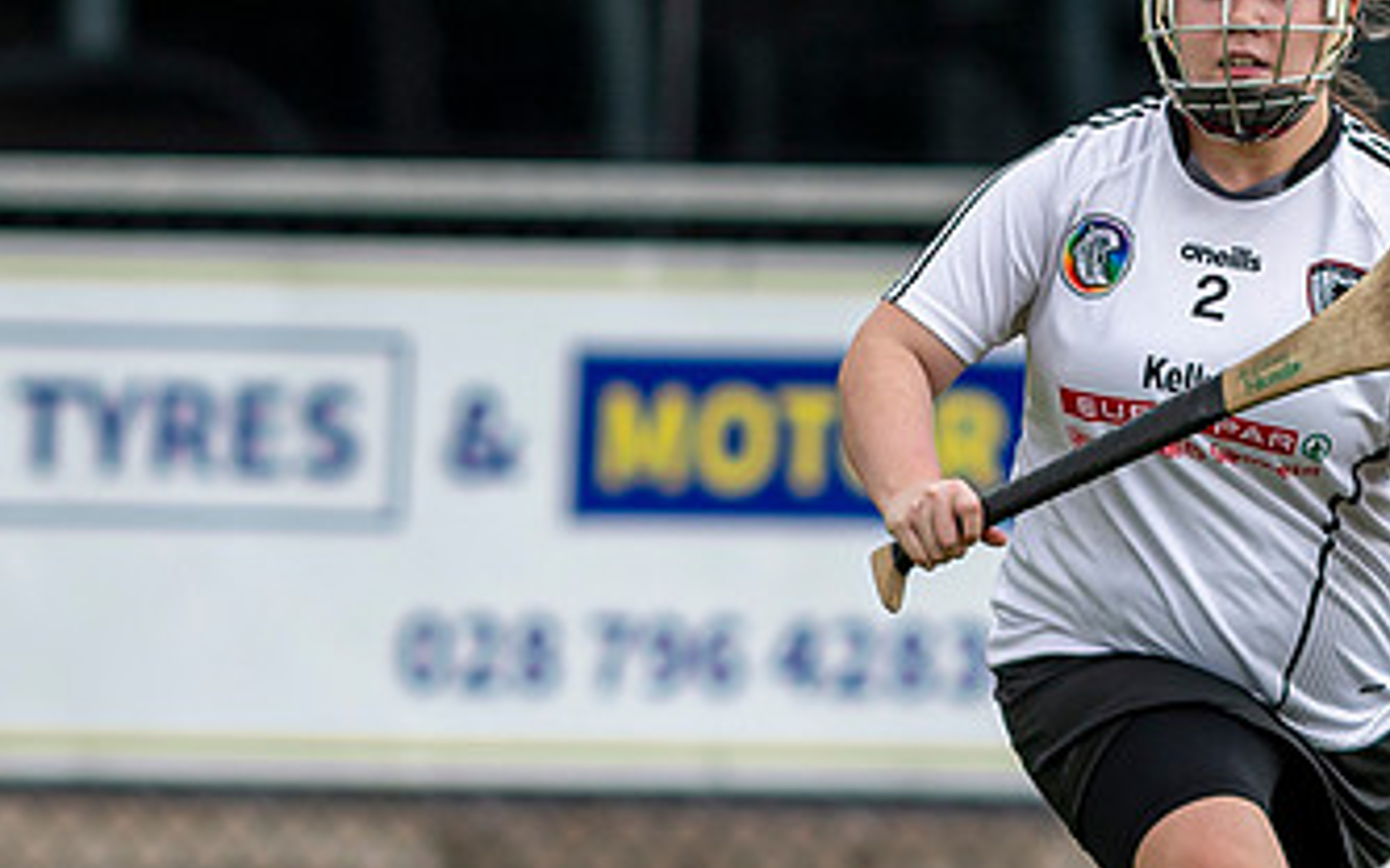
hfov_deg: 1.2
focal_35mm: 1754
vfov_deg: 0.7
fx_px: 66434
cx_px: 677
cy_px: 850
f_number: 2.8
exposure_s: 1/1000
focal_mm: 300
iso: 160
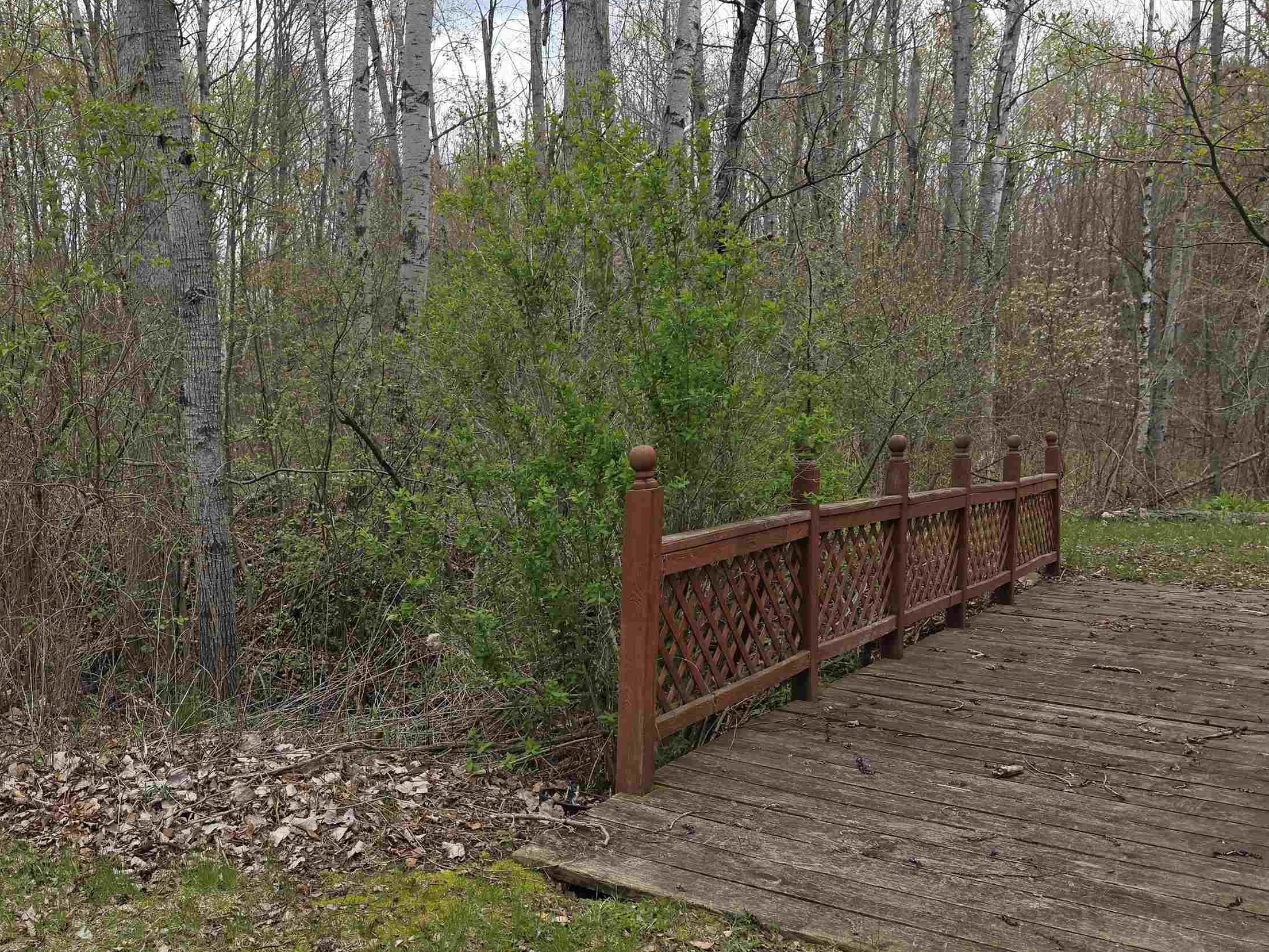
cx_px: 402
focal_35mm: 32
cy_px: 525
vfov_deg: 44.1
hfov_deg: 55.4
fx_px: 1173
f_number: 1.7
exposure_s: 1/222
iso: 12
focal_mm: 6.3
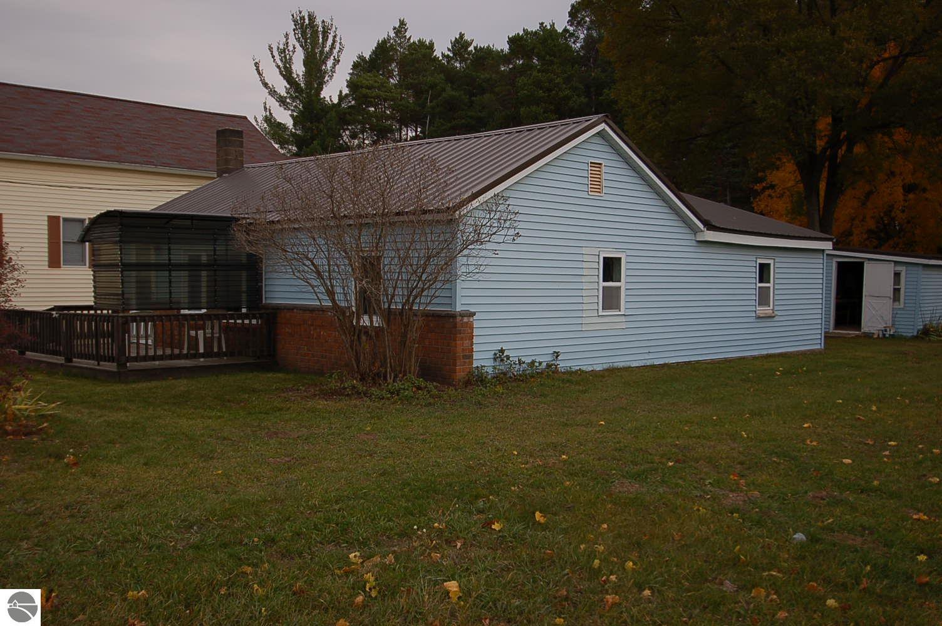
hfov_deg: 53.2
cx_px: 471
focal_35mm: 36
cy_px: 313
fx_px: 941
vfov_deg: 36.8
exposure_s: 1/250
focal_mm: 24
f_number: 4
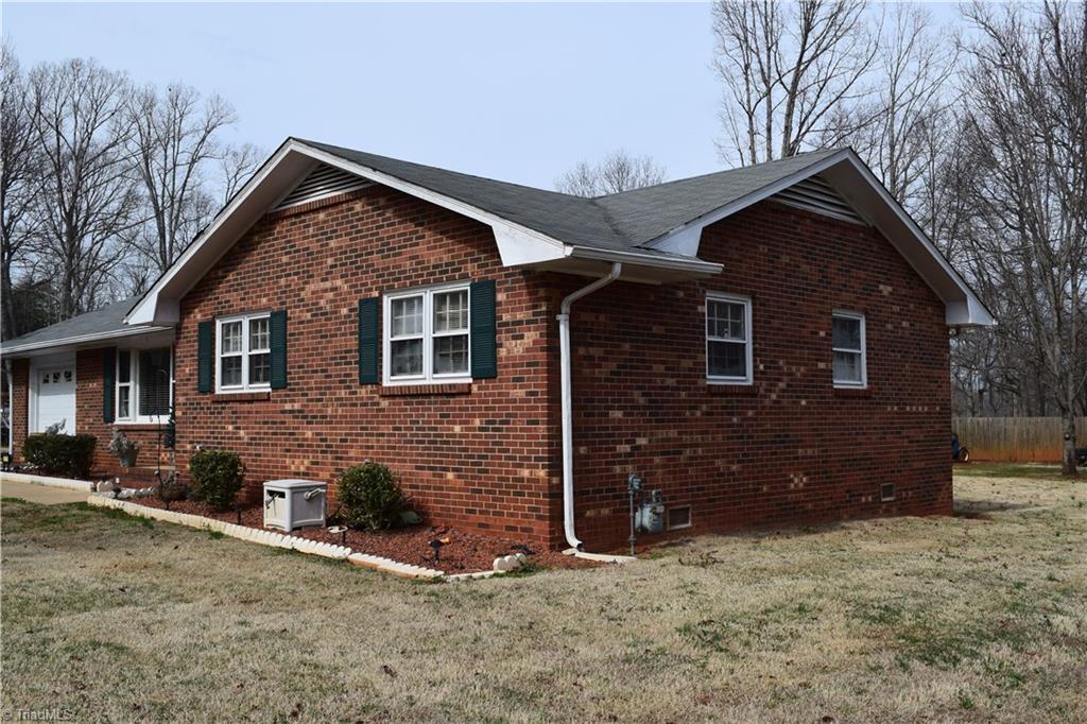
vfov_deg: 36.8
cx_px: 544
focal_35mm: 36
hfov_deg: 53.1
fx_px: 1087
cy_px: 362
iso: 320
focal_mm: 24
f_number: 11
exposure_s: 1/500
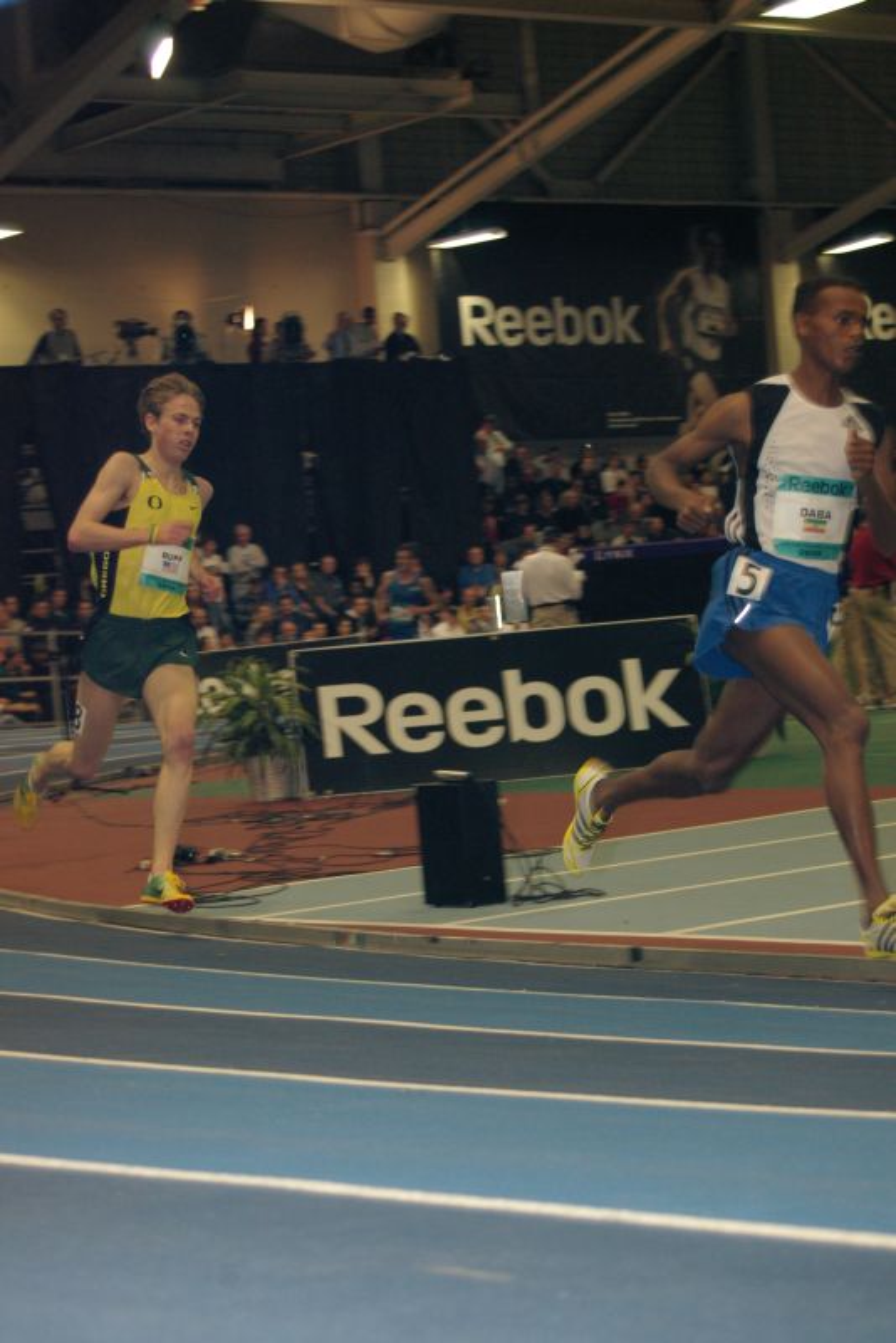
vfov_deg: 24.6
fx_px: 3077
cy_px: 672
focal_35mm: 82
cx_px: 448
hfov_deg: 16.6
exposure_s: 1/125
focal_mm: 55
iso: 800
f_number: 6.3
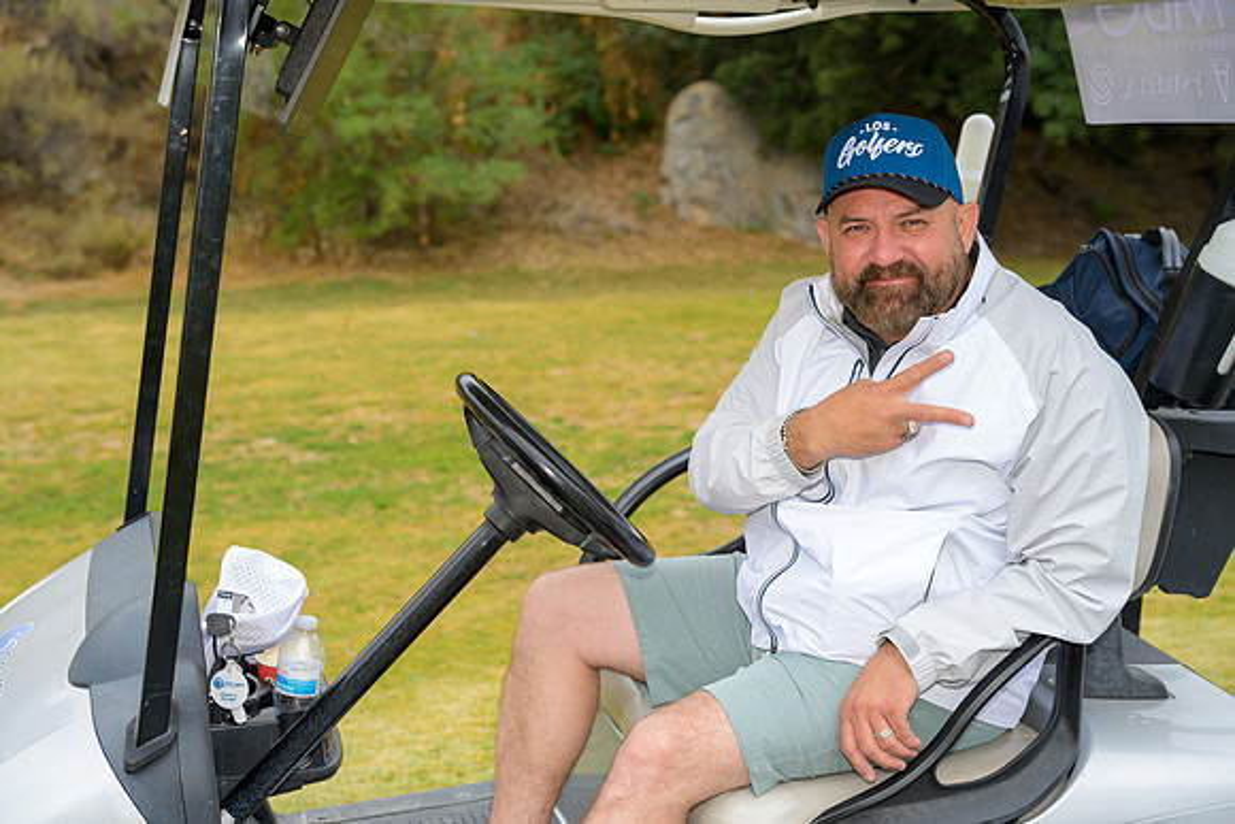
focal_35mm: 51
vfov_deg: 26.5
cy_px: 412
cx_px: 618
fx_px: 1750
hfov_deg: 38.9
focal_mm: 51
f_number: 4
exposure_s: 1/2500
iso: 800
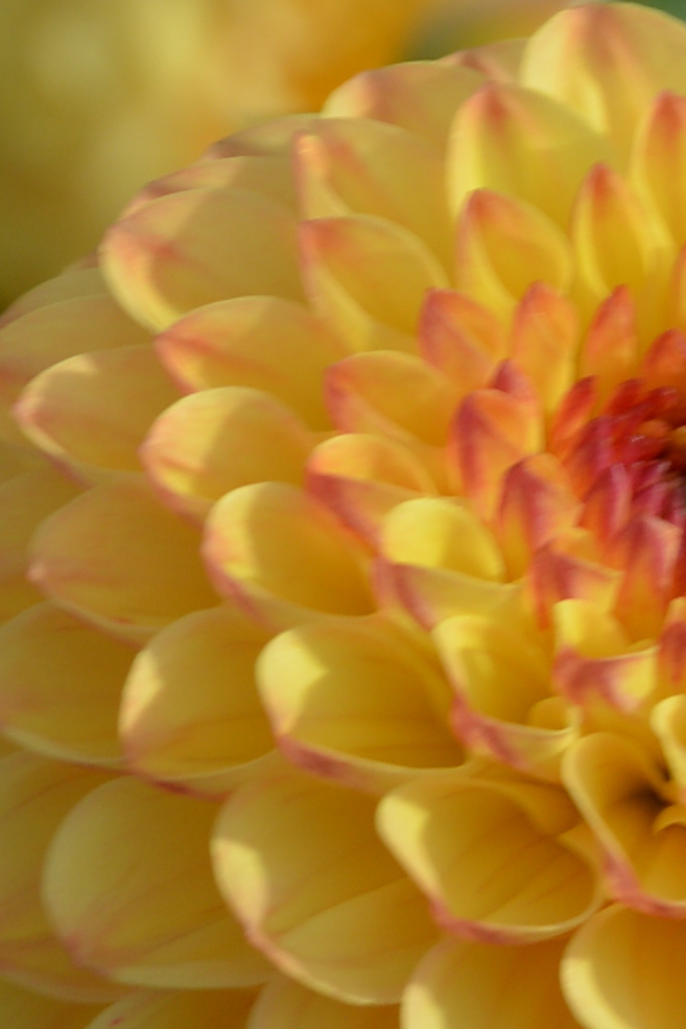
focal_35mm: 475
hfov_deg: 2.9
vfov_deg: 4.3
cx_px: 1578
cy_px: 1657
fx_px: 13571
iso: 100
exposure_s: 1/250
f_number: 8
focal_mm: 52
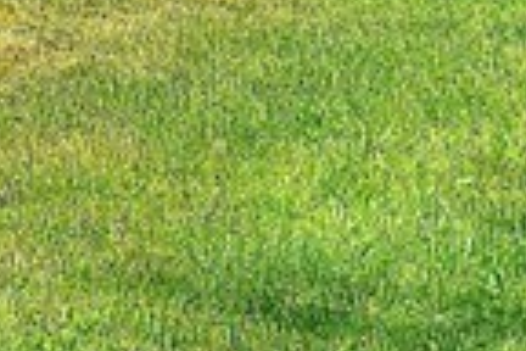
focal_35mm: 339
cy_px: -545
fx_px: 4953
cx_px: 438
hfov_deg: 6.1
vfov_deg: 4.0
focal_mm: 30
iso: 400
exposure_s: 1/500
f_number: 11
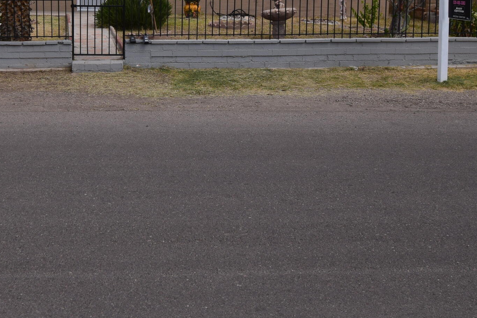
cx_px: 133
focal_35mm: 46
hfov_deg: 41.8
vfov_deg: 28.4
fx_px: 609
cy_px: 49
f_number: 11
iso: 320
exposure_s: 1/500
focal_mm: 14
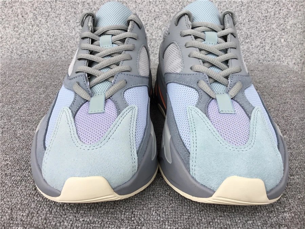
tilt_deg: -25.8
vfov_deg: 45.4
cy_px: 114
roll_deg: -0.9
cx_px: 152
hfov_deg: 58.4
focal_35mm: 31
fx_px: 273
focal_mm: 3.3
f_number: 2.4
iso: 25
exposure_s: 1/100
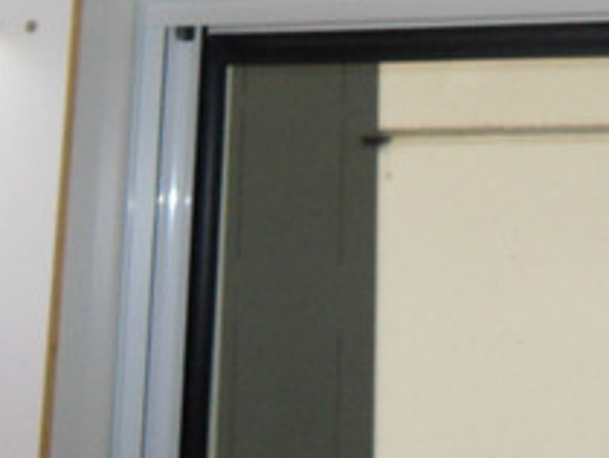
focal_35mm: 73
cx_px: 499
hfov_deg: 26.1
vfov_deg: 19.0
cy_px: -101
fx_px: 1286
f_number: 3.3
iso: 200
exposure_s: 1/30
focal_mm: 4.2
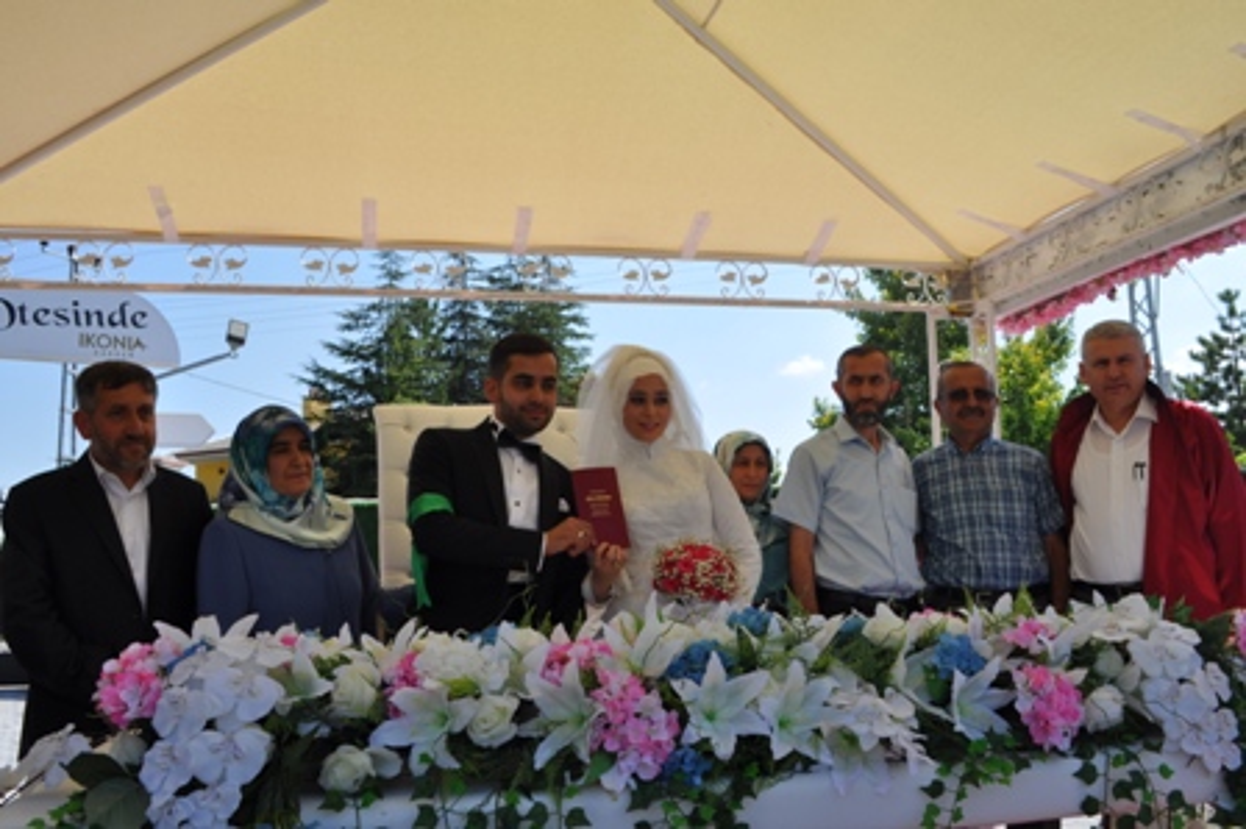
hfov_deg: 57.3
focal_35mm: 33
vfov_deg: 39.9
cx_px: 623
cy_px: 414
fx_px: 1141
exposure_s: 1/400
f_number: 10
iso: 200
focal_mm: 22
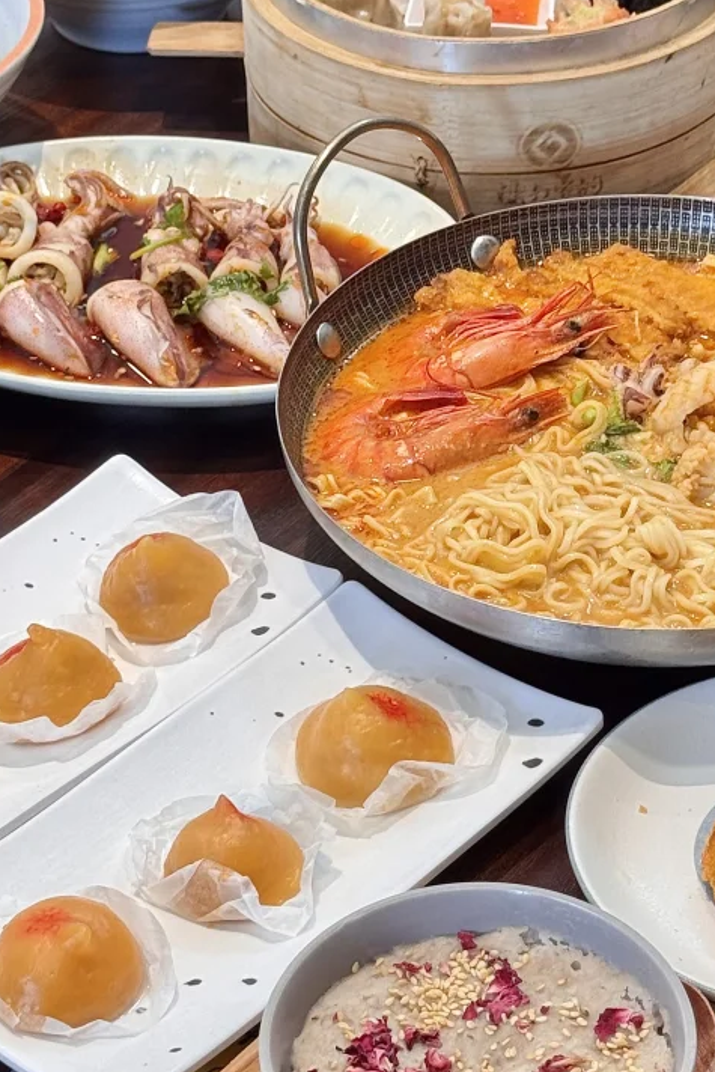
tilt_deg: -33.7
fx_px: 3007
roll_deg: +1.2
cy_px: 372
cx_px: 418
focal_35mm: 101
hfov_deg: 13.6
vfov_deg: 20.2
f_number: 1.78
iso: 50
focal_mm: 6.76
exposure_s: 1/100
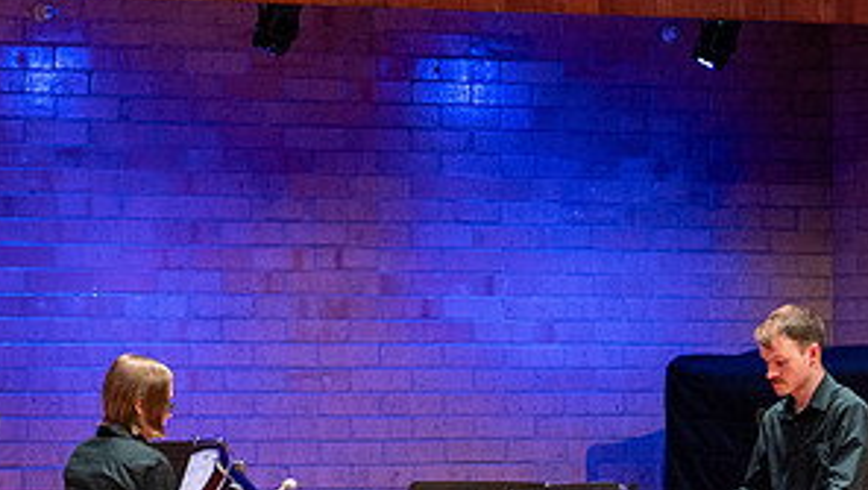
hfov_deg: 8.0
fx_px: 6196
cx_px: 547
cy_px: 499
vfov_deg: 4.5
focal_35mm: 269
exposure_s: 1/320
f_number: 2.8
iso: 2500
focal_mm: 95
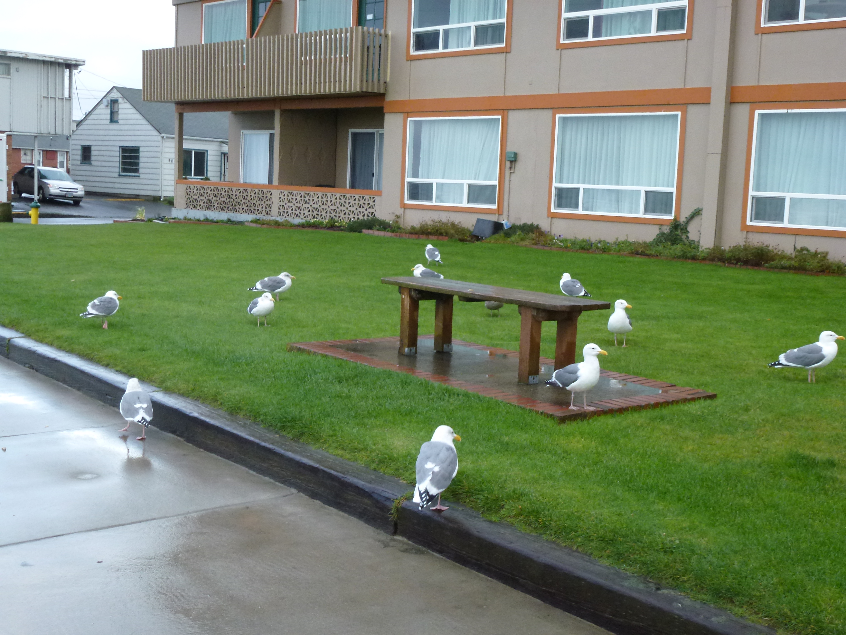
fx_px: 1002
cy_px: 318
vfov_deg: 35.1
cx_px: 423
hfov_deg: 45.8
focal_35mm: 41
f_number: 3.9
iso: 250
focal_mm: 7.4
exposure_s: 1/320
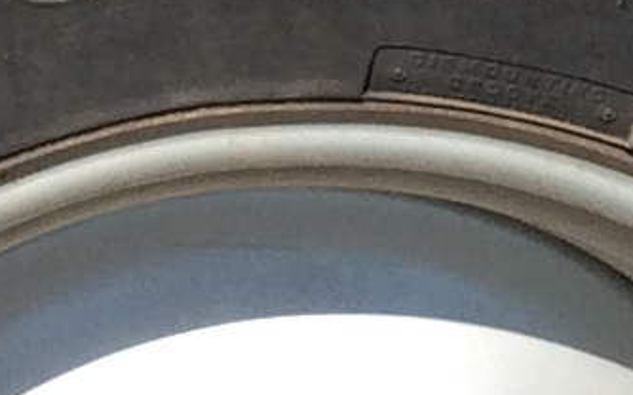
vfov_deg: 5.0
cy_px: 49
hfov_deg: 7.9
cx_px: 8
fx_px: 4554
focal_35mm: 264
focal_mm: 3.3
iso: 32
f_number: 2.4
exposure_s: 1/1330
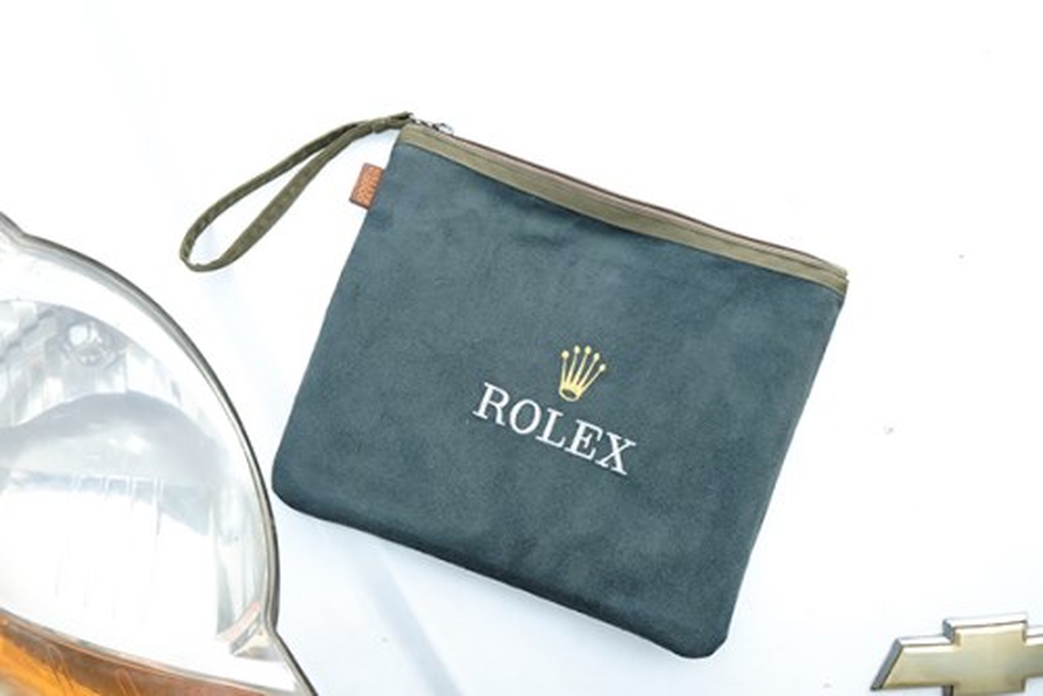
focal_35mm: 40
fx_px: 1159
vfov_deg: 33.4
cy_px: 348
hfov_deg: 48.4
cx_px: 522
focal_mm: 26.5
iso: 200
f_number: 3.6
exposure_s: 1/180
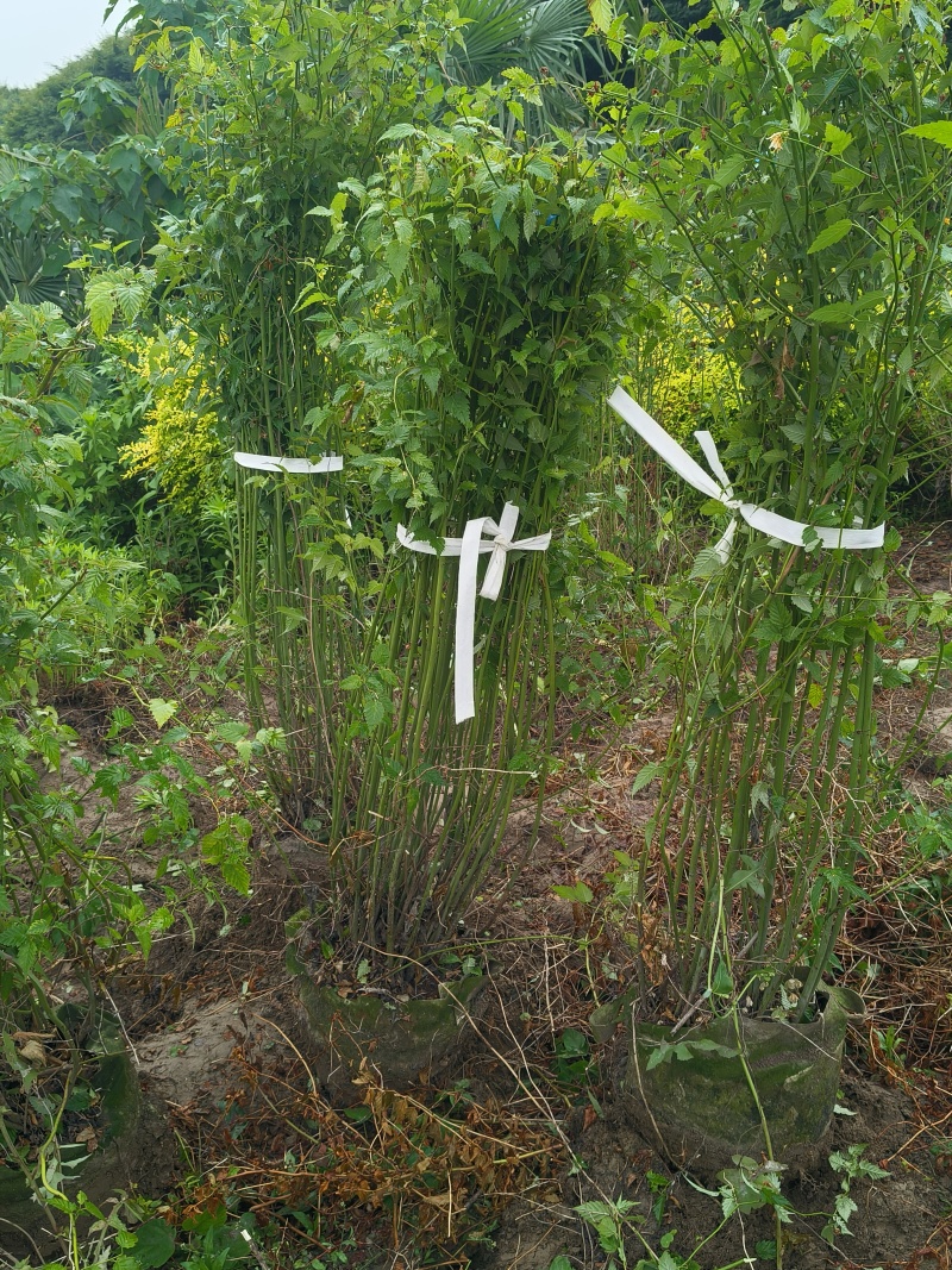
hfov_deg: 42.9
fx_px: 1210
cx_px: 476
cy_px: 635
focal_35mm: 33
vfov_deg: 55.4
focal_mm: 4.84
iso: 80
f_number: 1.8
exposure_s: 1/100
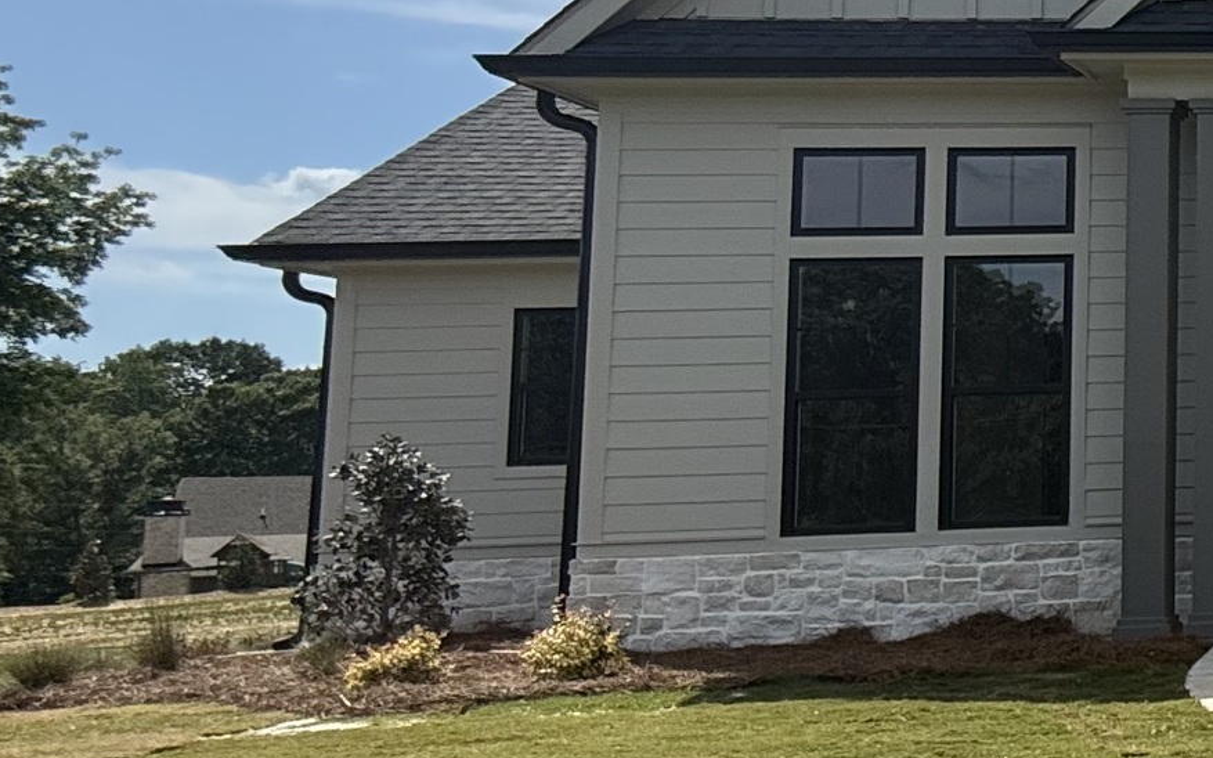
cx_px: 1947
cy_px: 297
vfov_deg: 24.8
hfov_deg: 25.4
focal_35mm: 52
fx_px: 1719
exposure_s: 1/2410
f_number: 2.2
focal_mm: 2.22
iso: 50
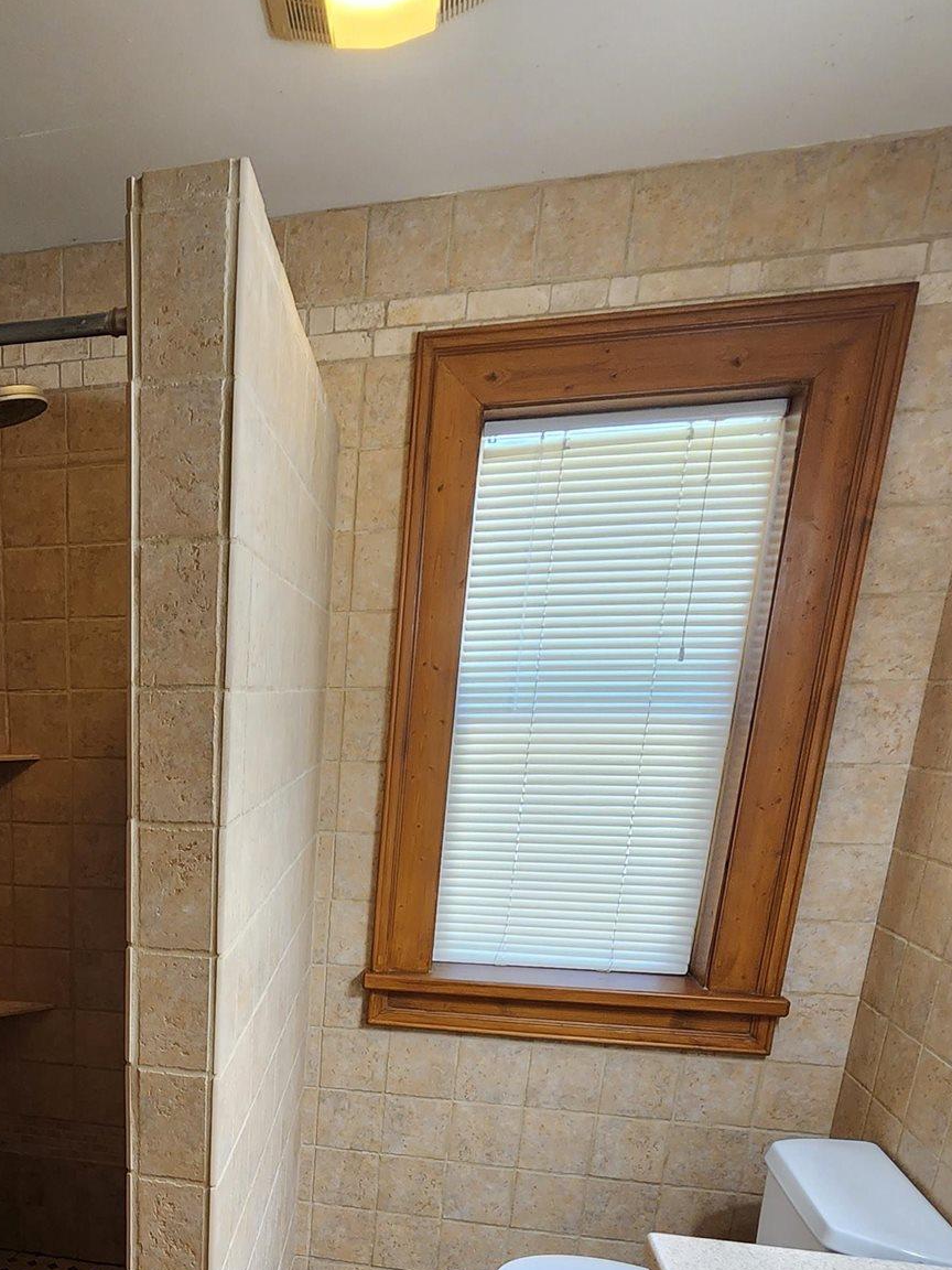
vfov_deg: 62.1
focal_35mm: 26
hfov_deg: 47.2
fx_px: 953
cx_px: 79
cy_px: 1002
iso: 200
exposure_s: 1/60
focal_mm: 2.2
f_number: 2.2
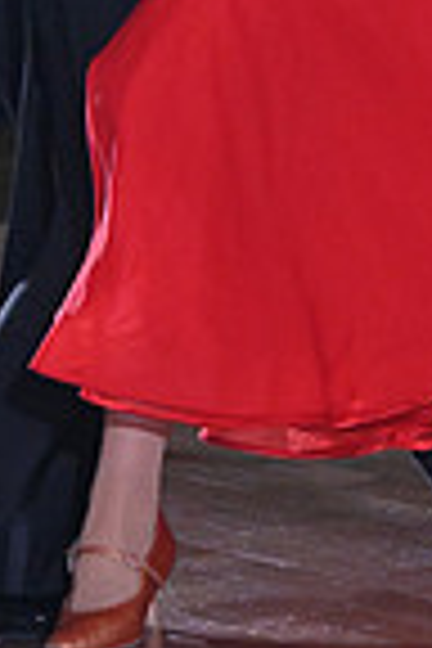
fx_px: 8675
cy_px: -252
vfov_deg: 4.3
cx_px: 358
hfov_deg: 2.9
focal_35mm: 482
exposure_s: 1/400
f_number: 5
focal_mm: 120
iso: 4000
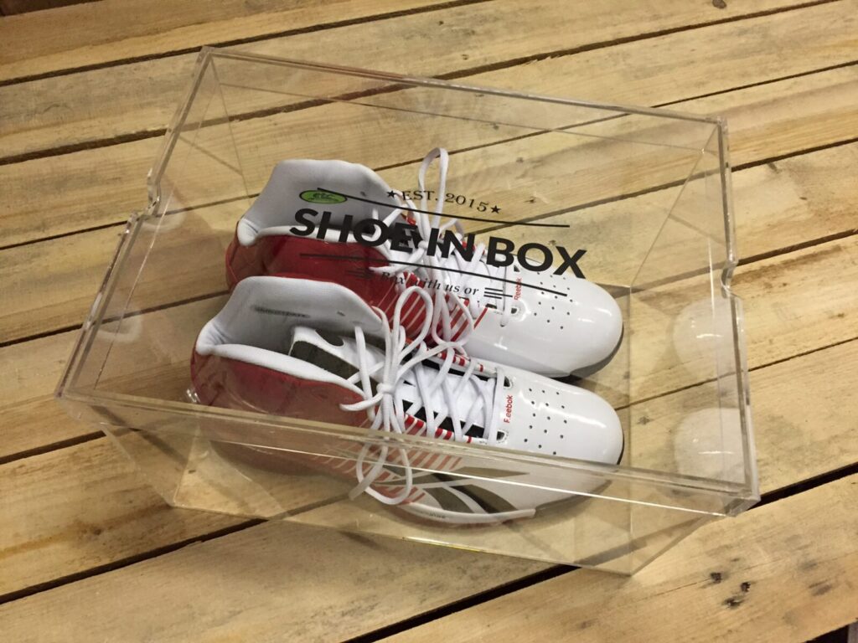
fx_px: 719
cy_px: 322
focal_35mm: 29
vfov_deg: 48.2
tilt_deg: -61.6
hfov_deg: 61.7
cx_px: 429
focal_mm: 4.15
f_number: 2.2
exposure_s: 1/20
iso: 250
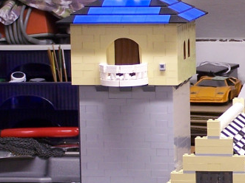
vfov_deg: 6.4
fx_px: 1641
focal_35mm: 232
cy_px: 97
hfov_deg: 8.4
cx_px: 342
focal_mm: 12.4
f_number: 3.2
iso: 80
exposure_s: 1/6
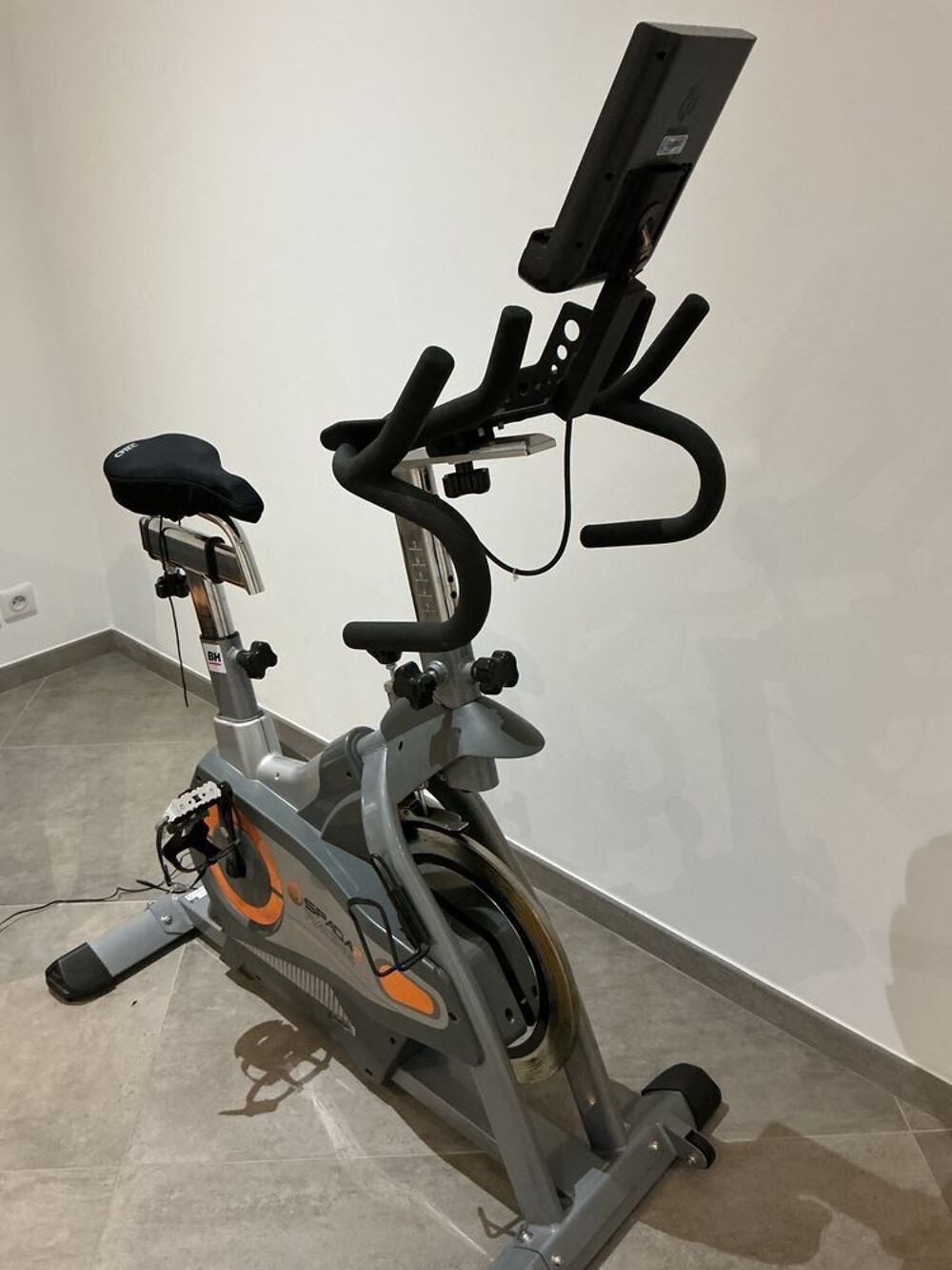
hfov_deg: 48.2
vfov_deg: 61.7
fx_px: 1063
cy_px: 635
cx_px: 476
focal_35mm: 29
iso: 250
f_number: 1.8
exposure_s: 1/60
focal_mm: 3
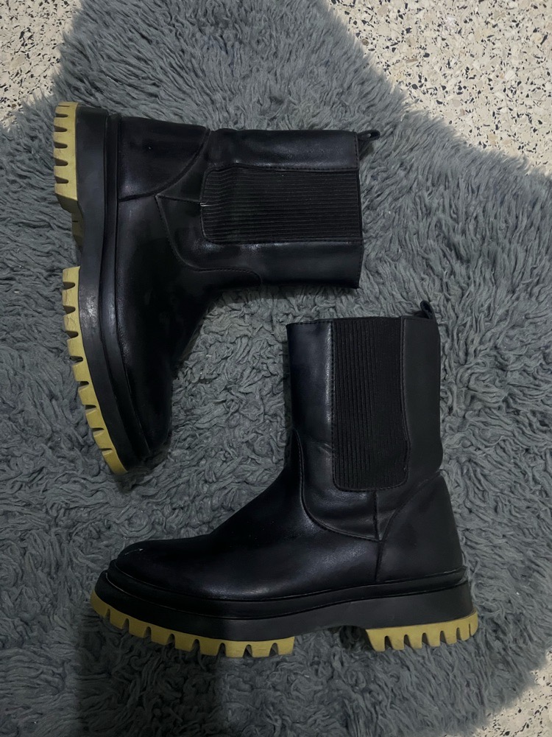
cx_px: 276
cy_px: 368
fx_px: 553
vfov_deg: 67.3
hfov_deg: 53.1
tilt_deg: -86.3
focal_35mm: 26
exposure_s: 1/25
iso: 640
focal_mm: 5.7
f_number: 1.5
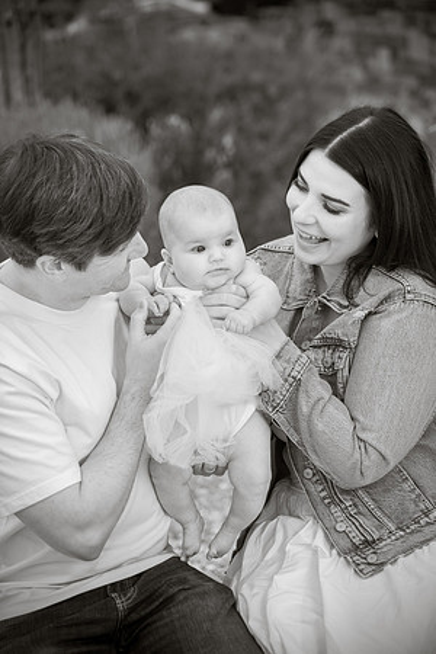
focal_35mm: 105
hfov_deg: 13.0
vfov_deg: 19.5
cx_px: 218
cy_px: 327
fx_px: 1907
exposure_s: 1/200
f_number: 4
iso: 100
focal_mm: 105
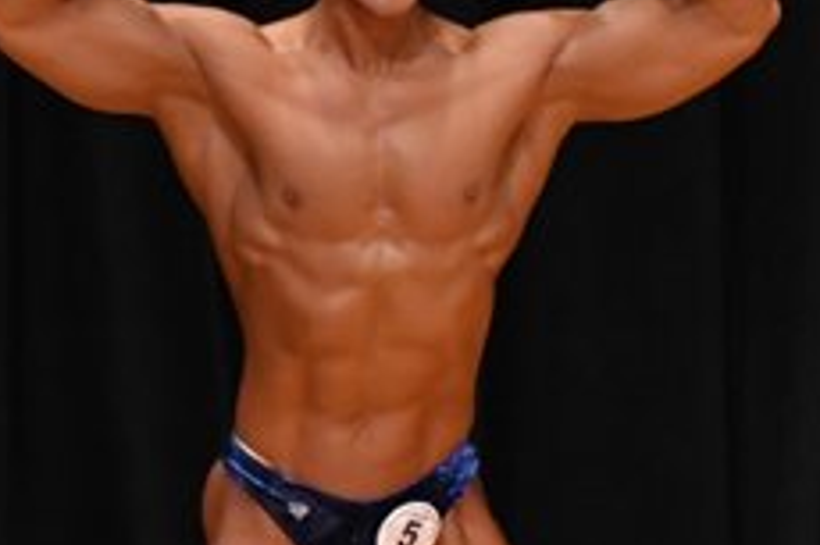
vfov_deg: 1.4
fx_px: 23011
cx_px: 1018
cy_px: 517
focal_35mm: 1011
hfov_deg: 2.0
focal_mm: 200
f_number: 5.6
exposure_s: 1/400
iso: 4000
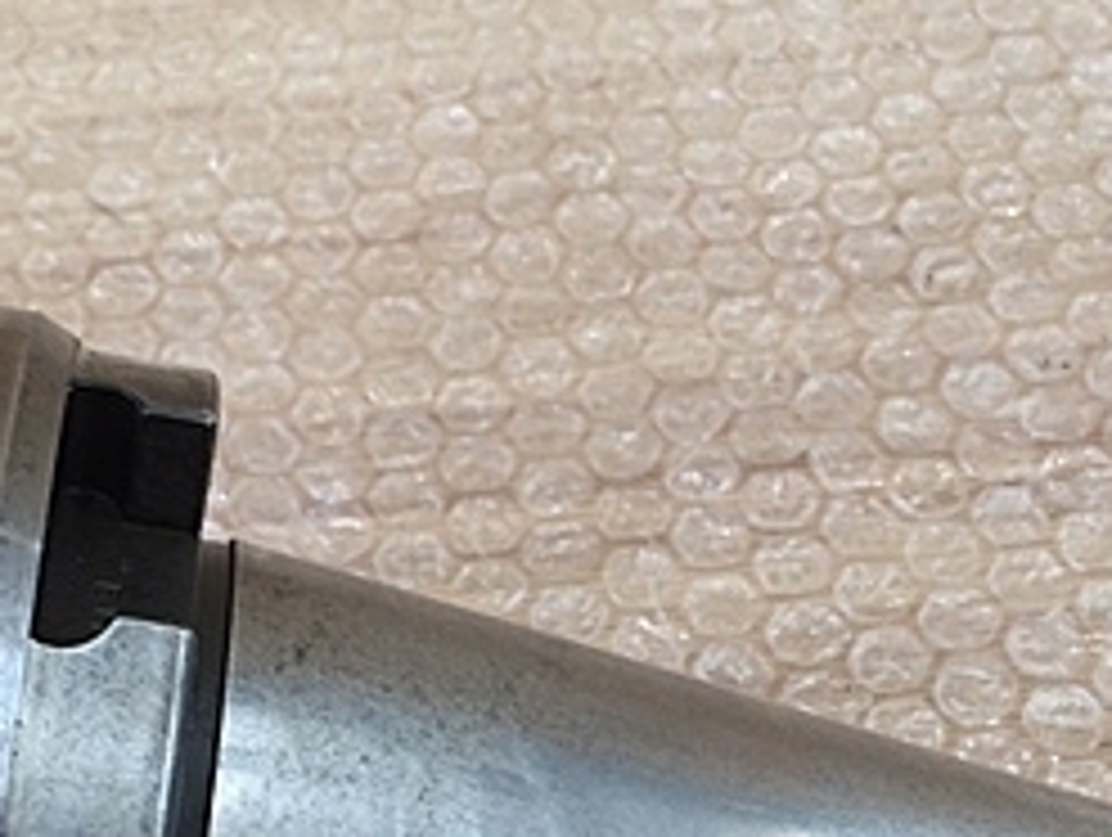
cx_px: 374
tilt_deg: -54.4
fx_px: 2413
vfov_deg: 19.1
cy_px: 842
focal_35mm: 75
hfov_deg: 25.8
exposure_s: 1/30
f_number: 2.2
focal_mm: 4.15
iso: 64
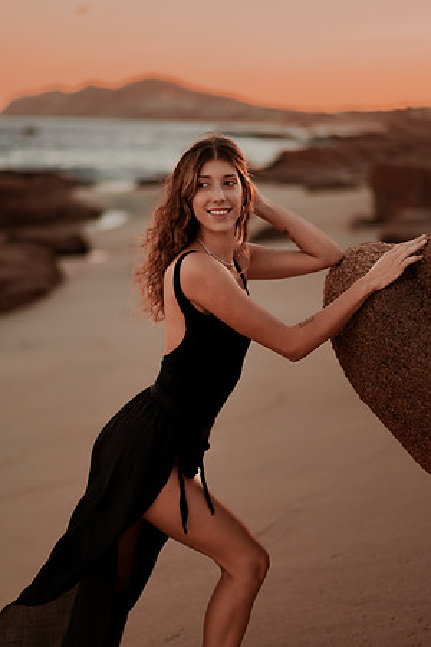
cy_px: 324
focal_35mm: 58
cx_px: 216
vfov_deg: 34.5
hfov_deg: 23.4
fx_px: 1042
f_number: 1.4
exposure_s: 1/800
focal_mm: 58
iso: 100
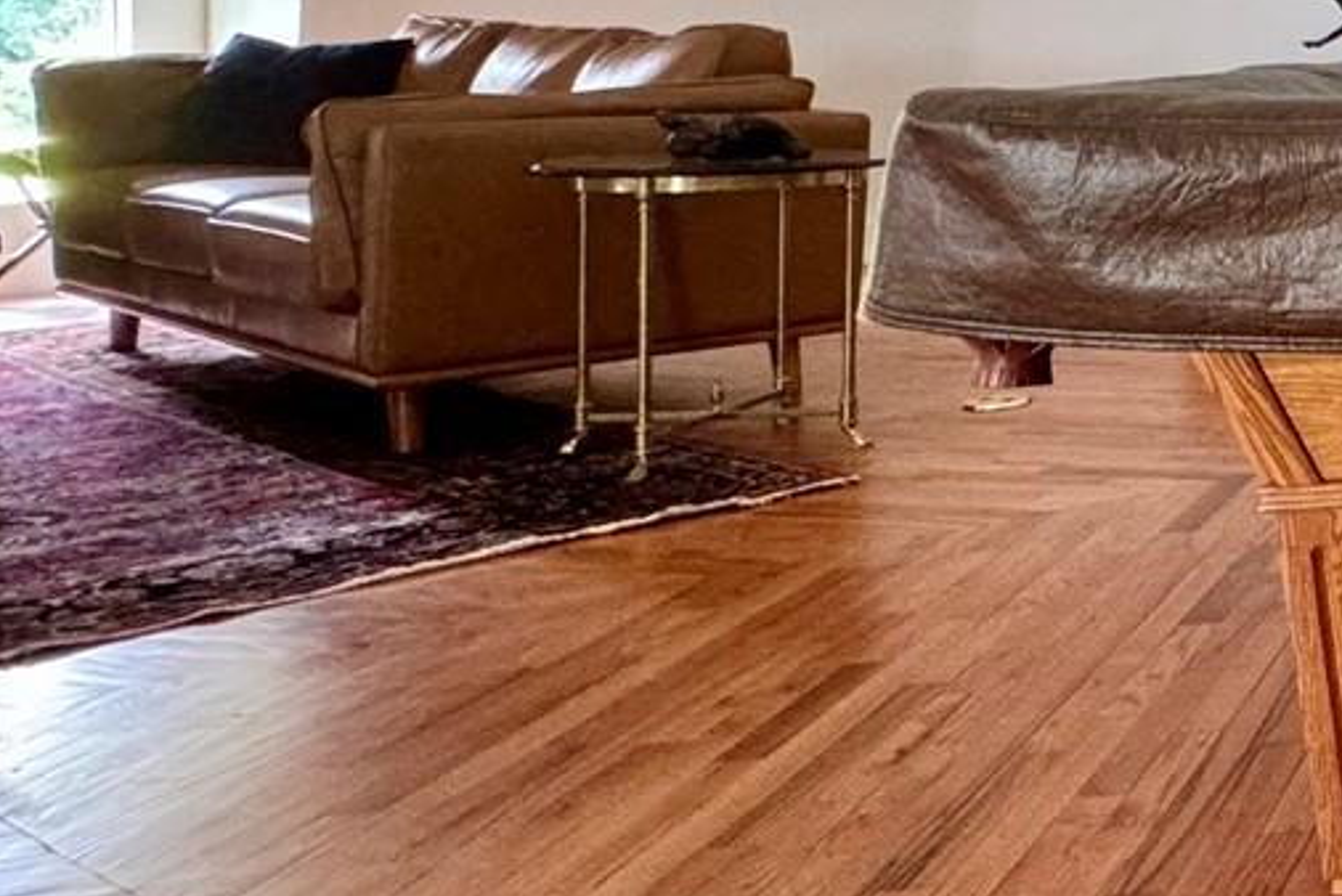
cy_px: 53
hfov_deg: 27.3
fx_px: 1716
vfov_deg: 27.9
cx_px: 2071
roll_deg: +0.3
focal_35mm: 46
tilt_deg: -1.2
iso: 640
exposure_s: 1/60
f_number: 2.2
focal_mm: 2.22
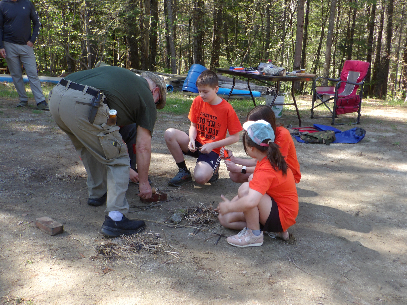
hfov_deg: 44.8
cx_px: 204
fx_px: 494
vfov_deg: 34.3
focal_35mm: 42
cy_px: 152
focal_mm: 7.6
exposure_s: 1/57
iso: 100
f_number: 4.9
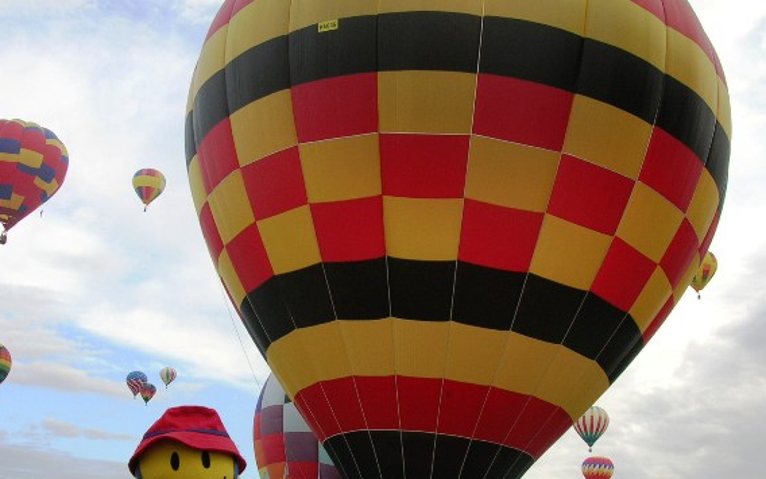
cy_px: 302
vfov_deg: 29.7
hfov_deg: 46.2
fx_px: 898
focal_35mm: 43
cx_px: 359
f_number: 3.7
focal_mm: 6
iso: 50
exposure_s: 1/137
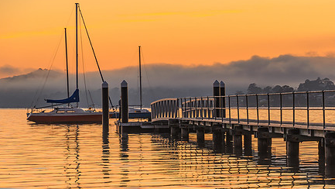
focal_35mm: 148
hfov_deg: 14.5
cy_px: 137
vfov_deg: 8.2
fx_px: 1315
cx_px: 240
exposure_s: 1/160
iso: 200
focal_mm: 60
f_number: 3.8
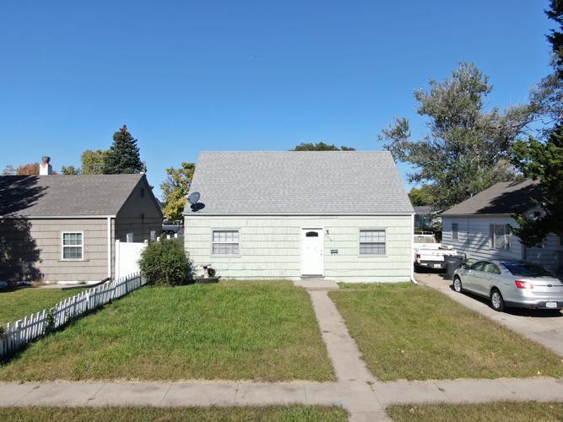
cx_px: 282
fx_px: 390
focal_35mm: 24
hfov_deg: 71.6
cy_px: 211
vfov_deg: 56.8
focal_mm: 4.39
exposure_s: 1/1250
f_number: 2.8
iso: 100
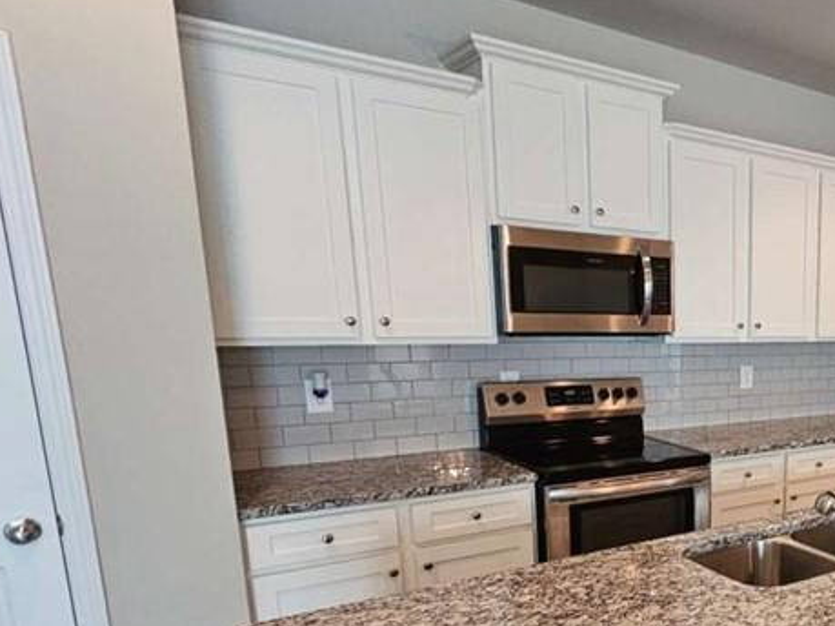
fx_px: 699
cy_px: 475
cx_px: 844
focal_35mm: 29
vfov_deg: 46.4
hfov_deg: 49.6
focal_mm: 2.2
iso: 320
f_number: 2.2
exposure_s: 1/60
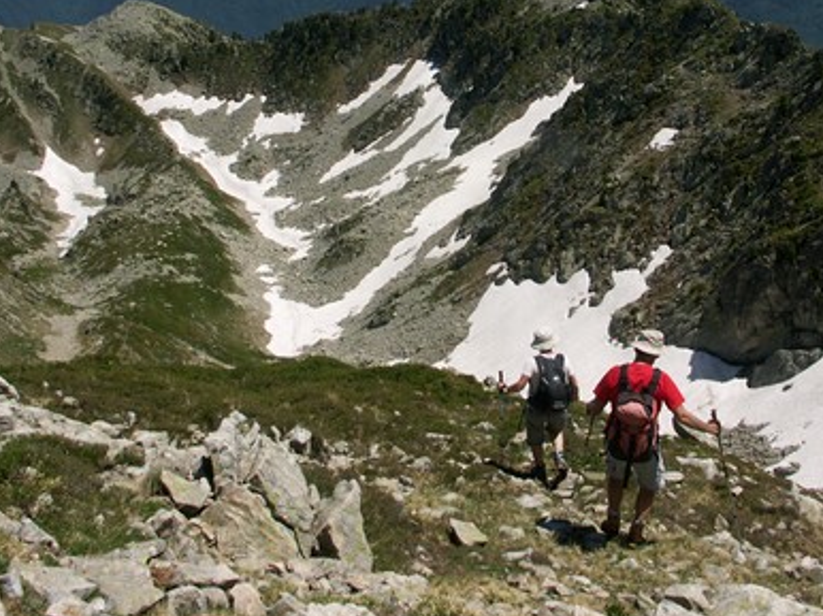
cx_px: 443
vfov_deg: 31.5
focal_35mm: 45
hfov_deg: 42.1
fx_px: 1069
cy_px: 150
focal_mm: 7.38
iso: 64
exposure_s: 1/500
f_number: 8
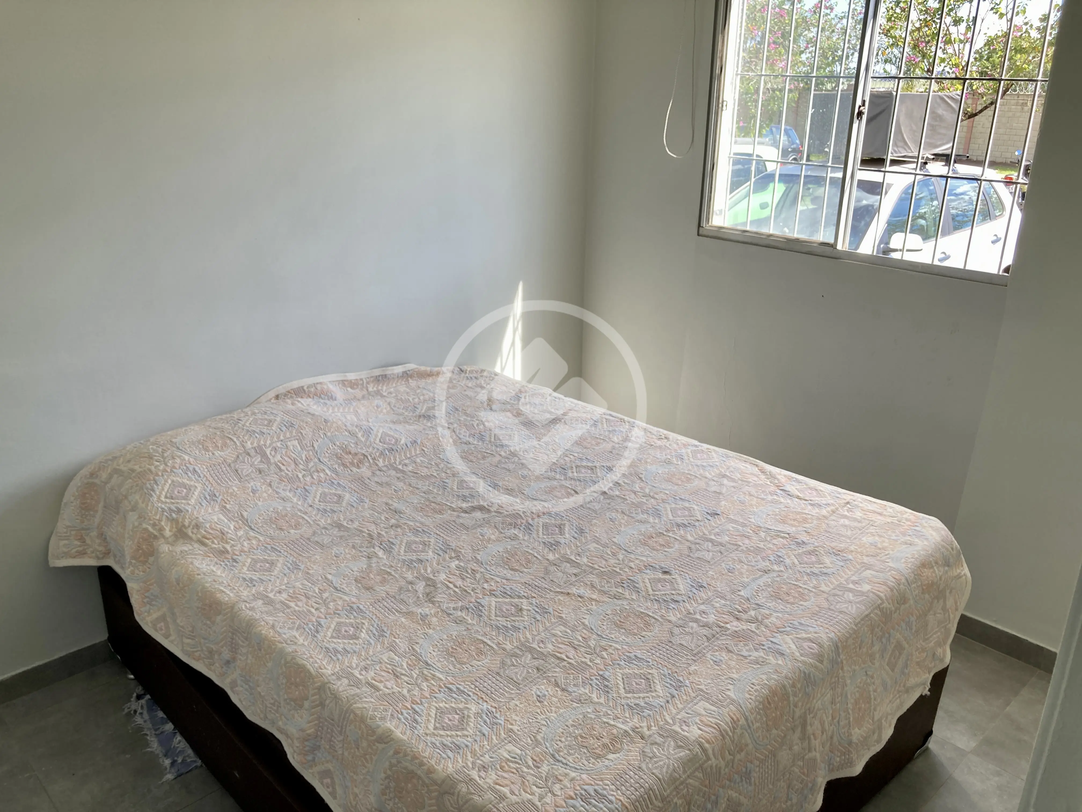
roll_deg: -1.3
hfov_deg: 63.4
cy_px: 406
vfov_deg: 49.7
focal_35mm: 28
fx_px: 875
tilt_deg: -19.8
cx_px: 541
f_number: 1.8
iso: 25
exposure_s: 1/122
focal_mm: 3.99
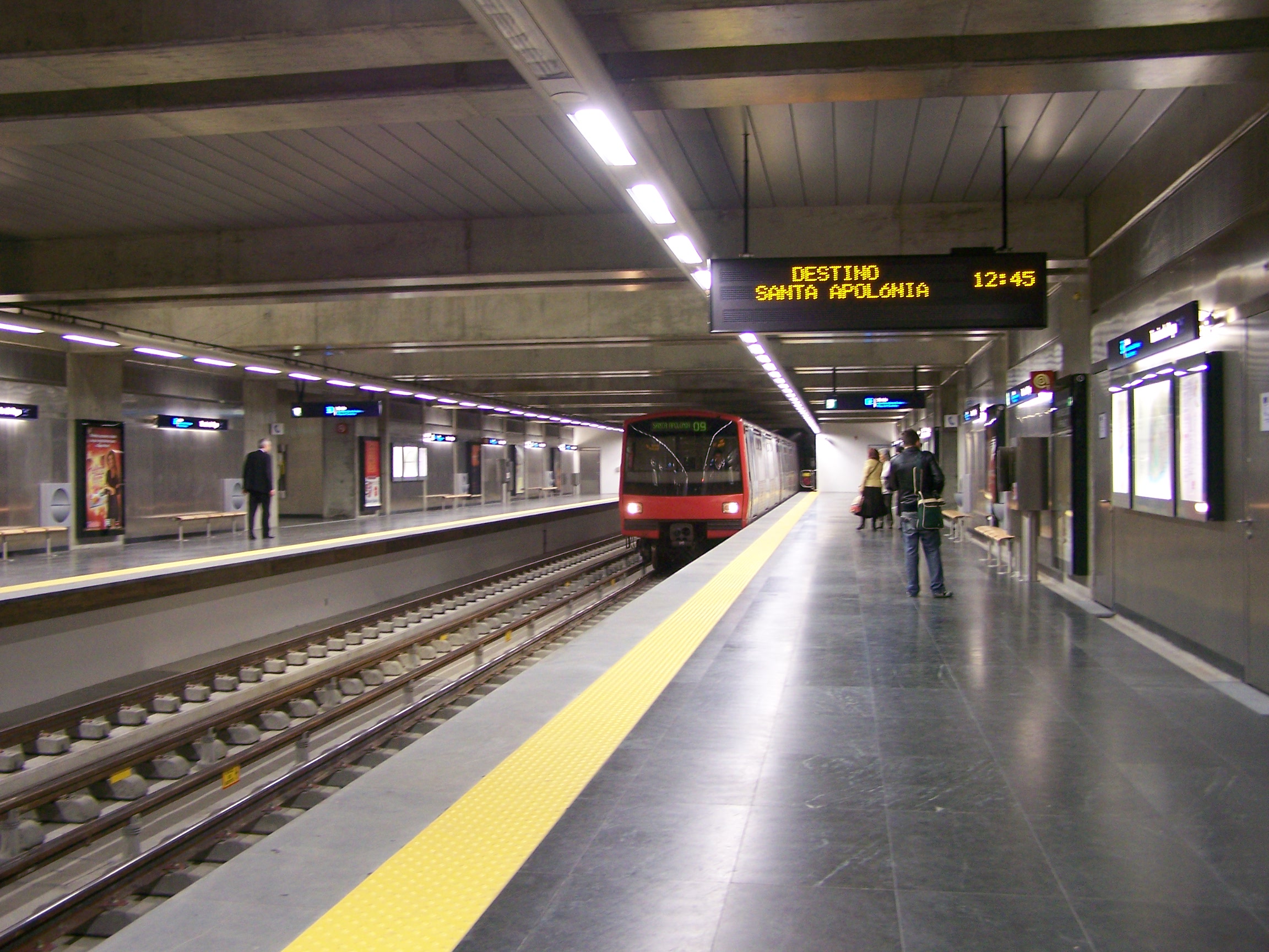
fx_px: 1393
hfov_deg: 49.0
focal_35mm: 38
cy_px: 476
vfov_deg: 37.7
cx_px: 634
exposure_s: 1/15
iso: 160
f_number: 2.8
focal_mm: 6.3
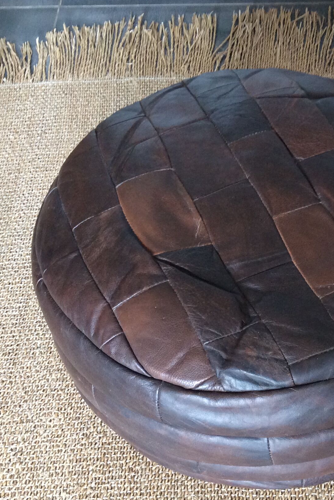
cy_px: 284
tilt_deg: -57.0
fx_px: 737
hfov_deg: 25.1
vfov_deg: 37.4
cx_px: 264
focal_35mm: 53
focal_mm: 3.3
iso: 125
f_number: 2.4
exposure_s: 1/25
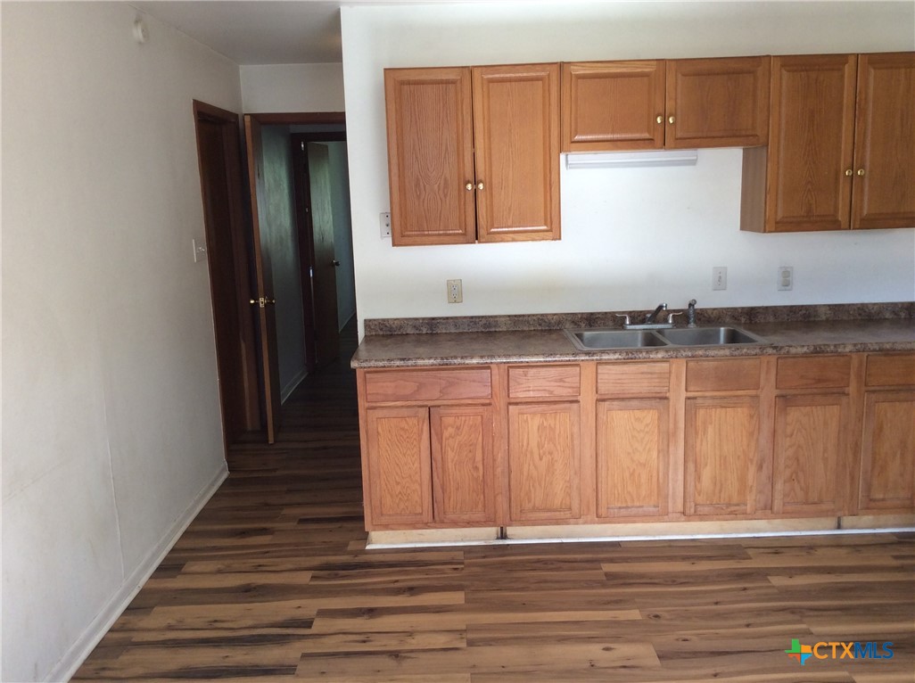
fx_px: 844
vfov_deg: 44.0
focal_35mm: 32
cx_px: 458
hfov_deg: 56.9
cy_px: 342
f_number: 2.4
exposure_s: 1/60
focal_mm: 3.3
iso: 40
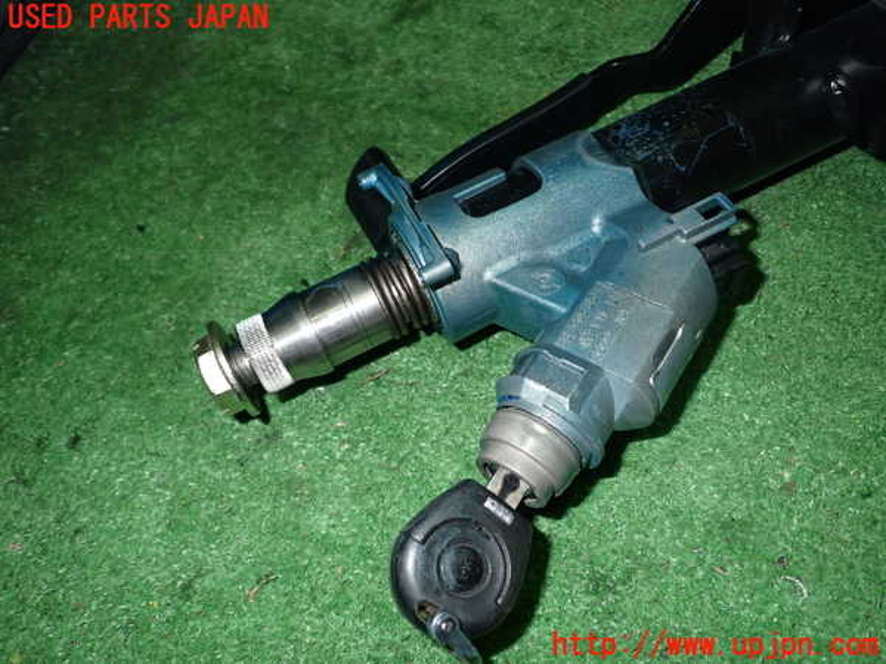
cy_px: 332
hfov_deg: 60.0
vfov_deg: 46.8
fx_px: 768
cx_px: 443
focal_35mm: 30
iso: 320
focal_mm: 5.4
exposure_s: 1/30
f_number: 6.3
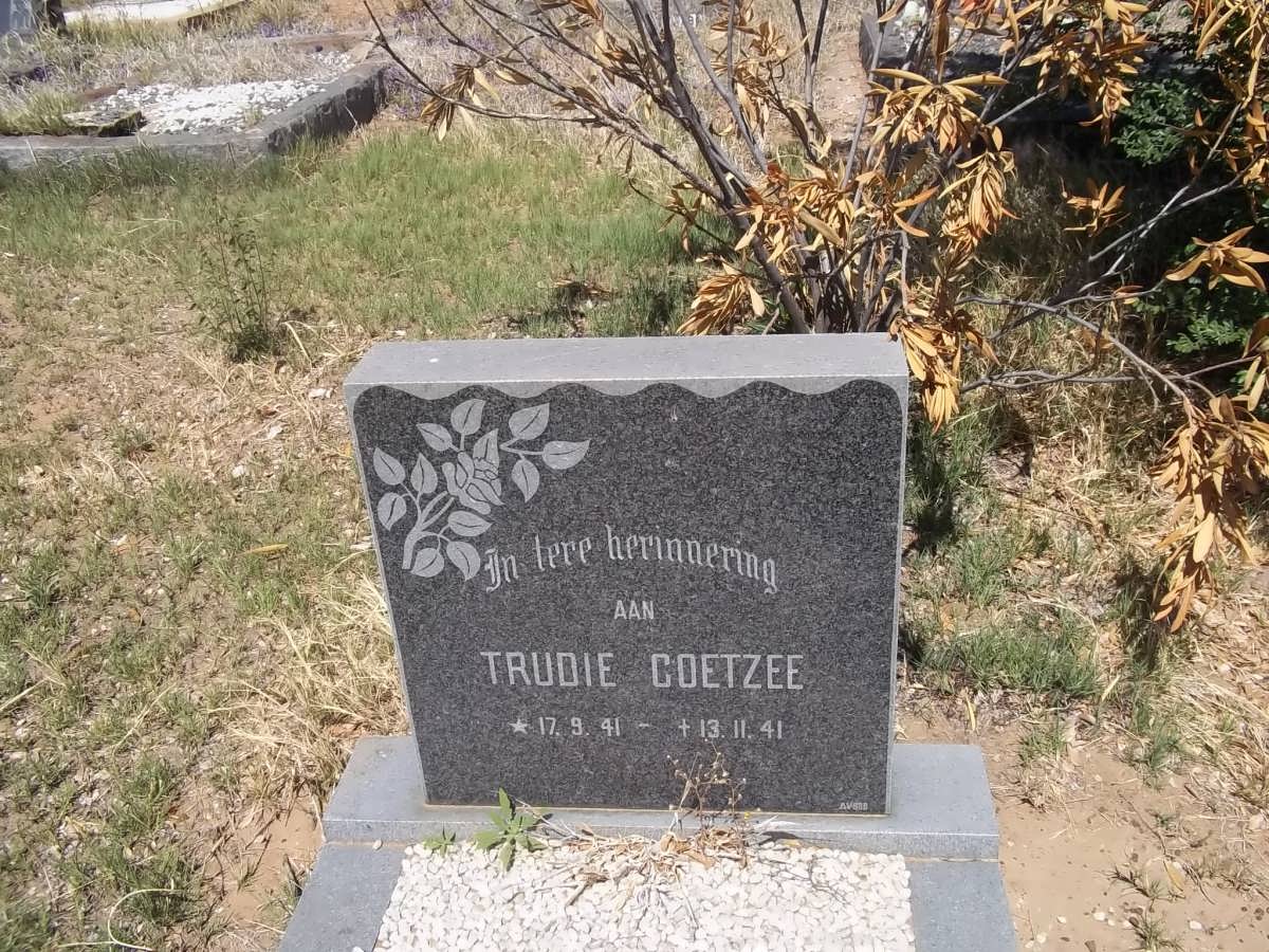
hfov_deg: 56.8
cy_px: 476
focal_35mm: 32
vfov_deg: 44.2
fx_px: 1173
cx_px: 634
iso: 80
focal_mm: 5.7
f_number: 5.5
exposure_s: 1/500
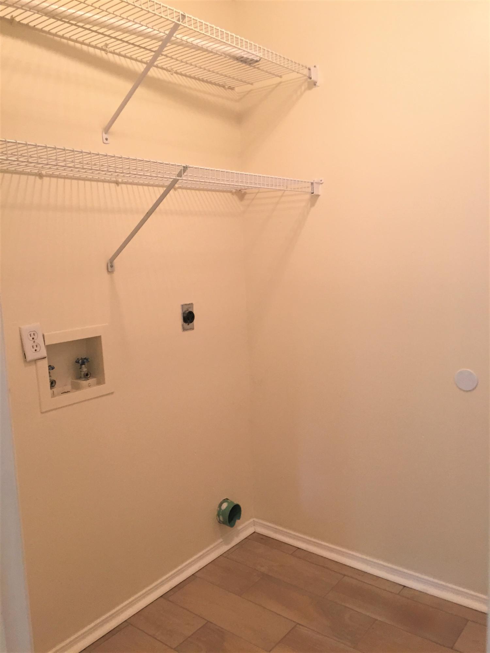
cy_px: 326
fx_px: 547
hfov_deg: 48.2
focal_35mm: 29
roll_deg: +1.8
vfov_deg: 61.7
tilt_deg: -7.8
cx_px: 245
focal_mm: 4.15
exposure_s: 1/30
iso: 100
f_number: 2.2
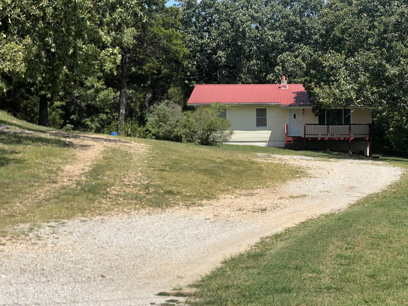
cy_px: 152
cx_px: 205
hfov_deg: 25.0
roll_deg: -0.3
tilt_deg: -0.2
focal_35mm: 78
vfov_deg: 18.9
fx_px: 919
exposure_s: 1/742
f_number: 2.8
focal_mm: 9
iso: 32
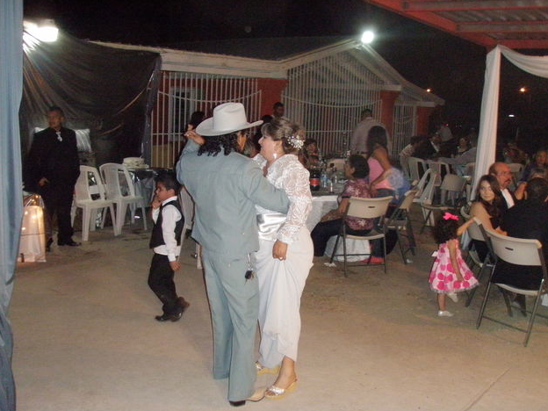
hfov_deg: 47.9
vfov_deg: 36.8
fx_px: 617
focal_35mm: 39
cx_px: 279
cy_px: 206
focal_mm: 6.7
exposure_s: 1/30
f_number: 3.5
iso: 640
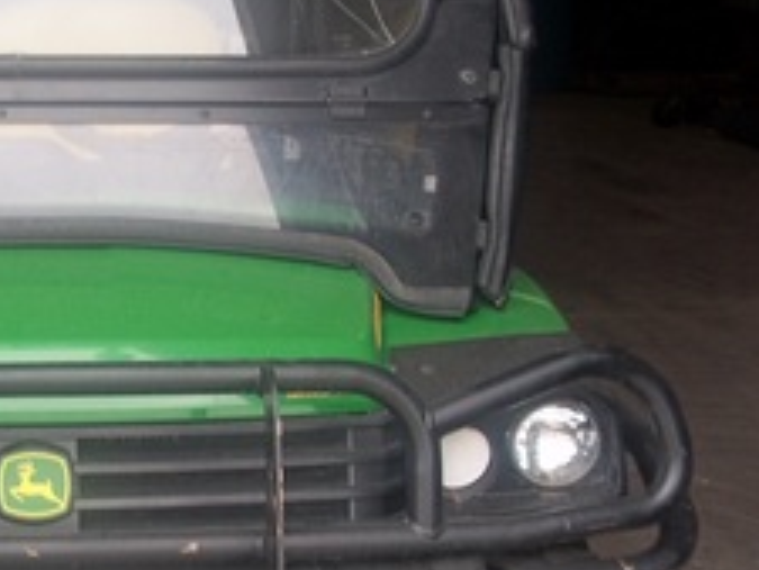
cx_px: -91
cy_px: 331
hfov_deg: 21.3
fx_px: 1909
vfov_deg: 17.0
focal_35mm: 87
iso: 80
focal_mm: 6.5
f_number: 3.1
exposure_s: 1/40
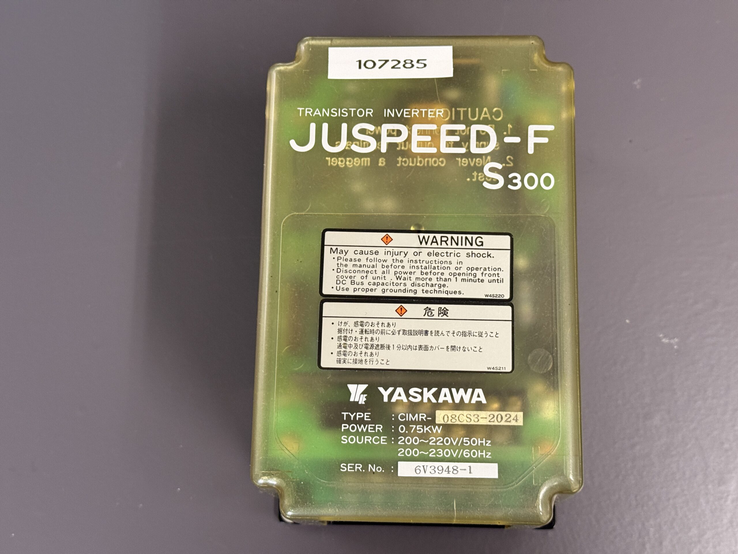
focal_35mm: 48
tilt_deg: -77.5
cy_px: 277
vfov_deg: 30.3
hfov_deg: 39.7
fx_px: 1023
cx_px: 369
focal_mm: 6.76
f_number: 1.78
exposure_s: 1/33
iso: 250
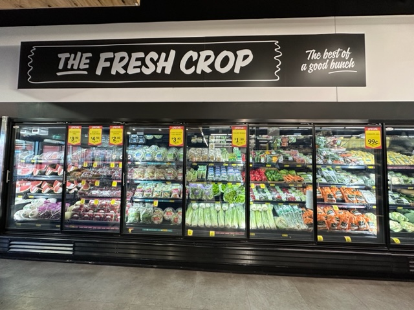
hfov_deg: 102.1
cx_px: 207
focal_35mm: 14
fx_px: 167
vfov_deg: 85.7
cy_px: 155
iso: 160
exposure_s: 1/100
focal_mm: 2.22
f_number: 2.2
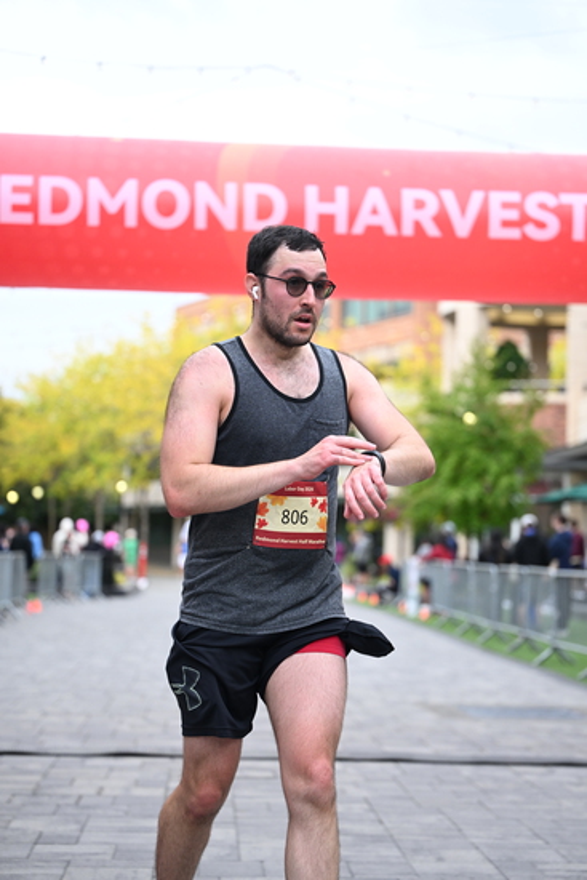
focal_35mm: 70
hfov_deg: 19.5
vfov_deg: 28.8
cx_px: 294
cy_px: 440
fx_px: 1711
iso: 1000
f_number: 2.8
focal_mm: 70
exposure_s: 1/1600
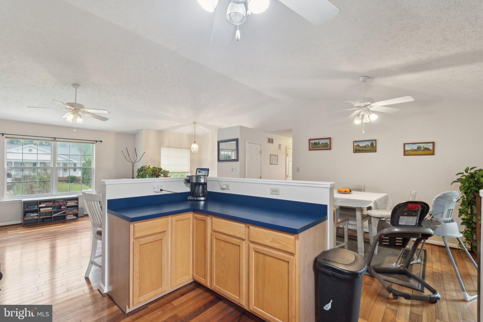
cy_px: 161
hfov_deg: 96.7
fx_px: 215
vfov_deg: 73.7
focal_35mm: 16
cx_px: 242
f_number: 8
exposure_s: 1/5
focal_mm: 16
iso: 200
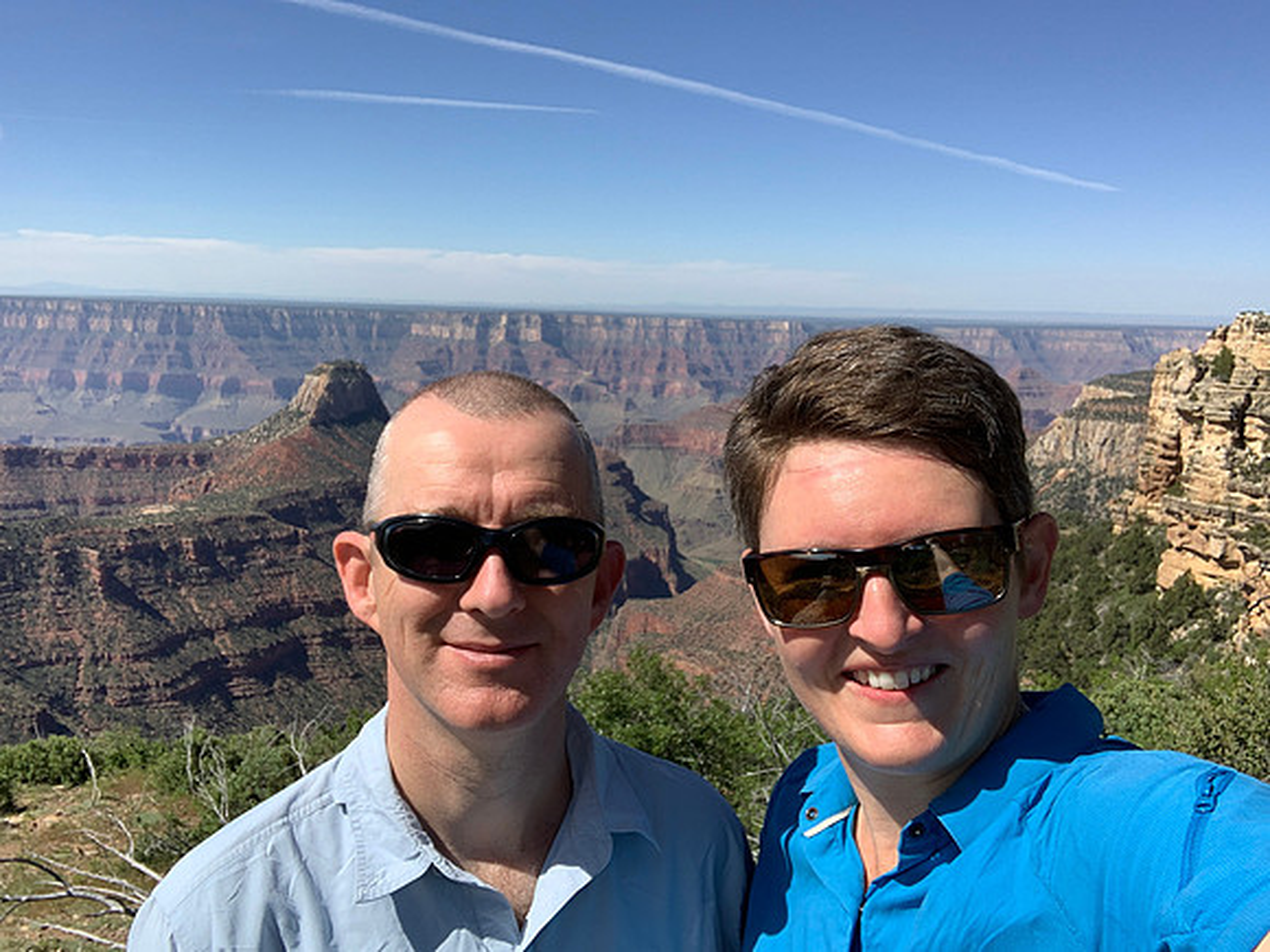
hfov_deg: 56.8
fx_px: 1174
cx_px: 635
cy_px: 476
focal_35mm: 32
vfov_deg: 44.2
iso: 16
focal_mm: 2.87
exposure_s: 1/1085
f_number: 2.2
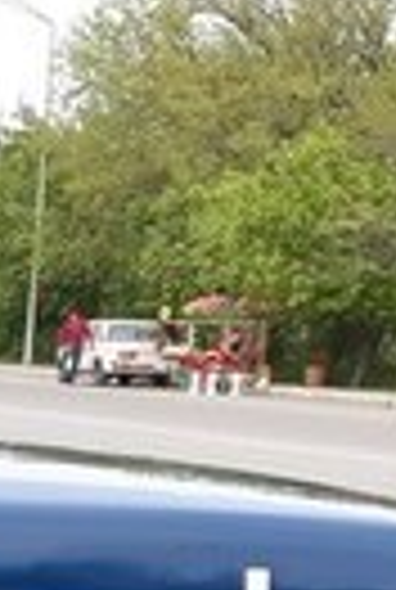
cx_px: -724
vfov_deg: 13.7
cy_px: 867
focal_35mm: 141
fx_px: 2314
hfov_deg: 8.5
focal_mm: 3.6
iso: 40
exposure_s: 1/255
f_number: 1.9
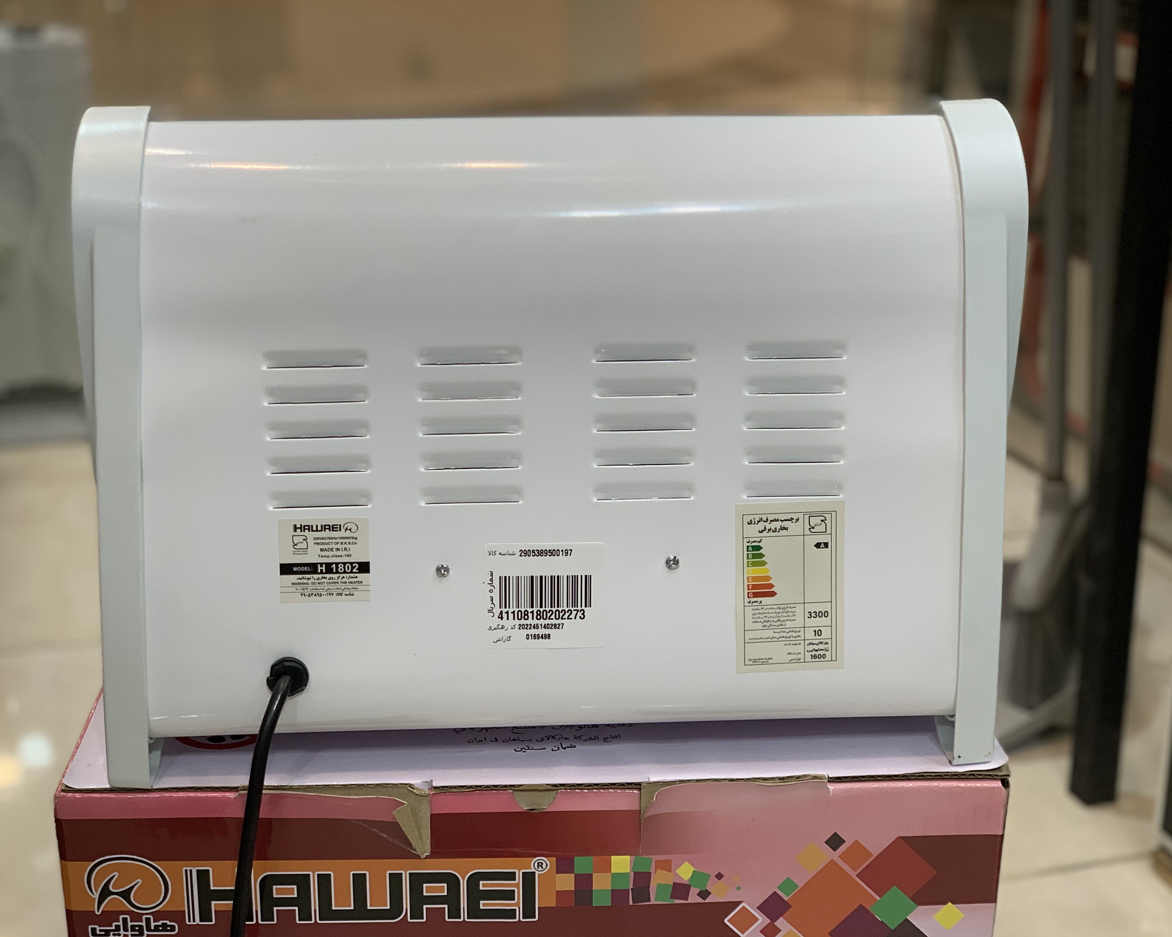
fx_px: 1908
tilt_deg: -19.1
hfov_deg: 34.1
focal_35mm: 55
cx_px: 570
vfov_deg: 27.6
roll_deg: -0.9
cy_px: 471
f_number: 2.4
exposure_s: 1/100
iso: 80
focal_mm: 6
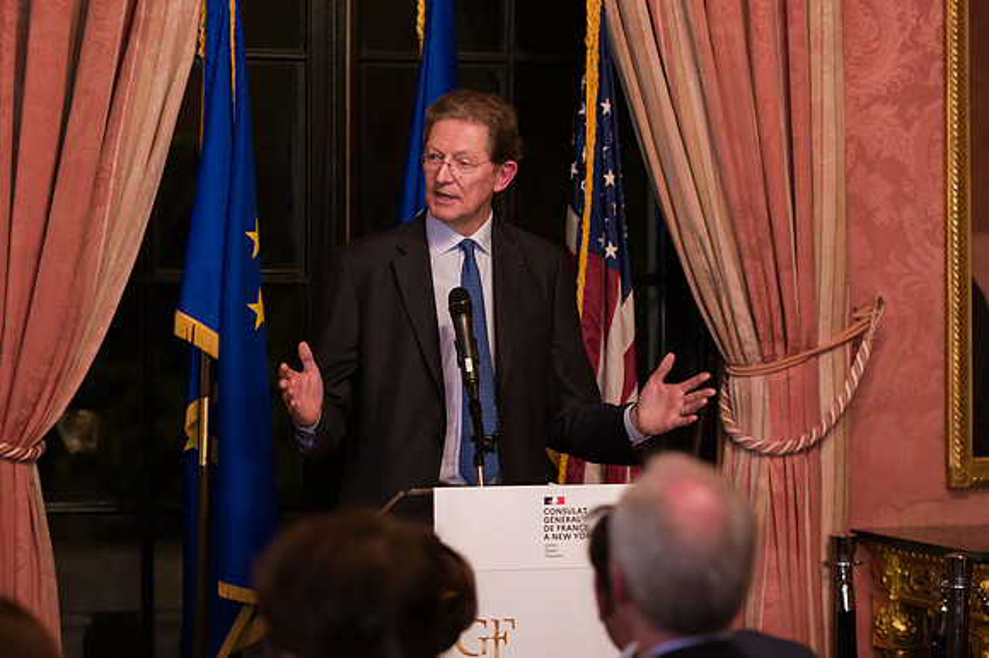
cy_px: 313
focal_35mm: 127
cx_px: 496
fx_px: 3494
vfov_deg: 10.8
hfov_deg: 16.1
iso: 3200
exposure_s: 1/200
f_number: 3.2
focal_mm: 120
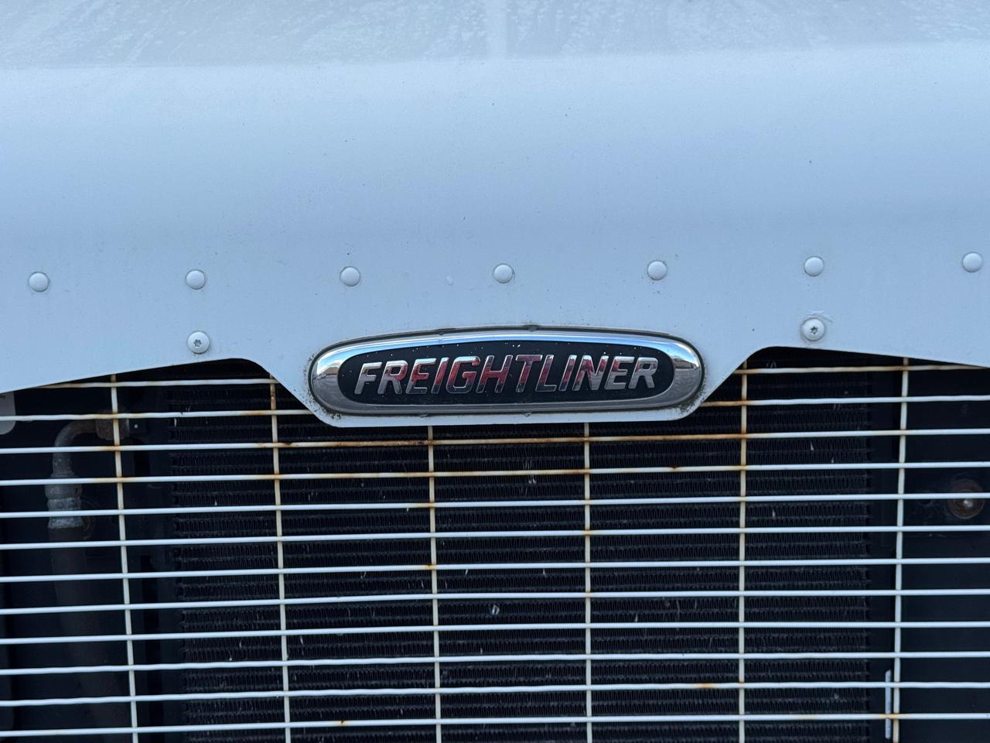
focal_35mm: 48
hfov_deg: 39.7
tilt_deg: -8.4
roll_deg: +0.6
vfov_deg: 30.3
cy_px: 372
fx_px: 1373
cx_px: 495
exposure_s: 1/888
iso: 64
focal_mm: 6.76
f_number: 1.78
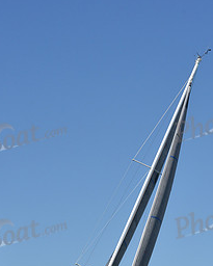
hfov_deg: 10.4
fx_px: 1173
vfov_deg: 12.7
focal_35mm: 149
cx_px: 121
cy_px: 281
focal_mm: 70
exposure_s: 1/800
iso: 250
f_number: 10
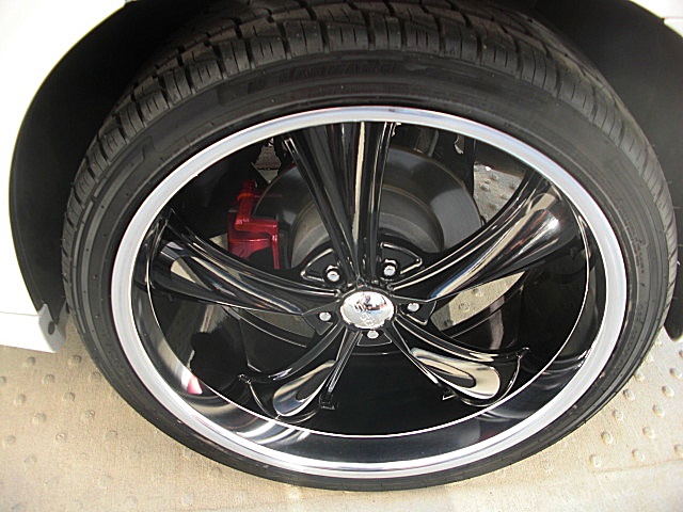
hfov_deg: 51.4
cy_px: 256
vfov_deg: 39.7
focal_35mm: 36
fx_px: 710
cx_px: 342
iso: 50
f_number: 2.8
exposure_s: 1/60
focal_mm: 6.3
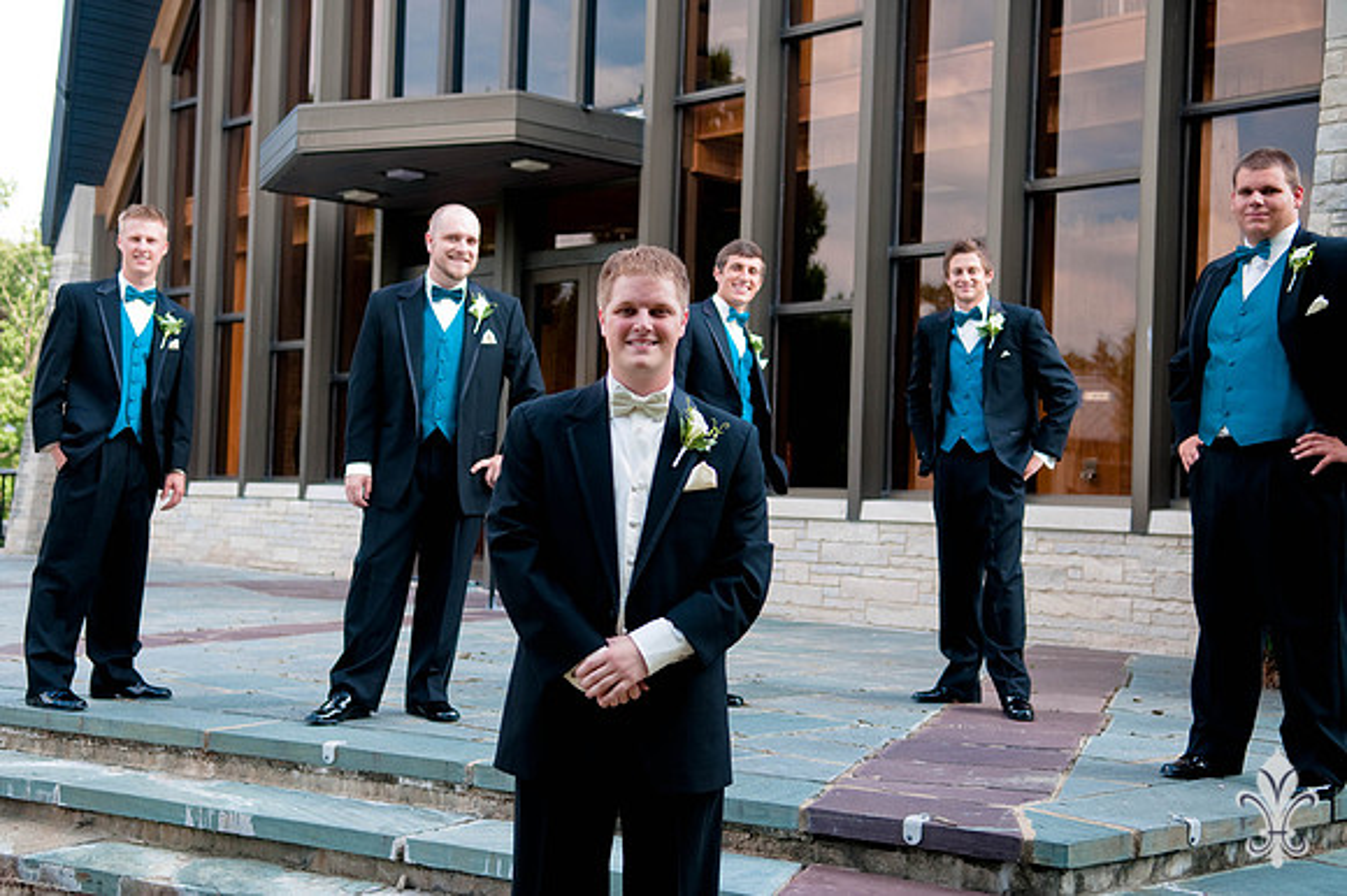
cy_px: 448
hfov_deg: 41.1
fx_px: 1795
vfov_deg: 28.0
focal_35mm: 48
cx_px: 674
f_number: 2.8
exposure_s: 1/400
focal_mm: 32
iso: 200
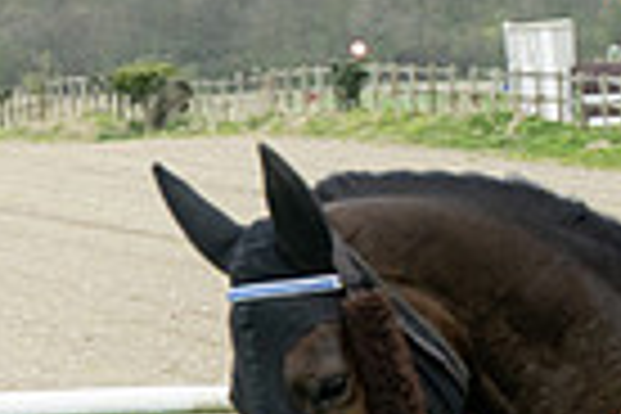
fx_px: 7710
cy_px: 852
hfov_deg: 4.6
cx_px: 335
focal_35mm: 447
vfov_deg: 3.1
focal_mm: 70
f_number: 5
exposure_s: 1/800
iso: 400
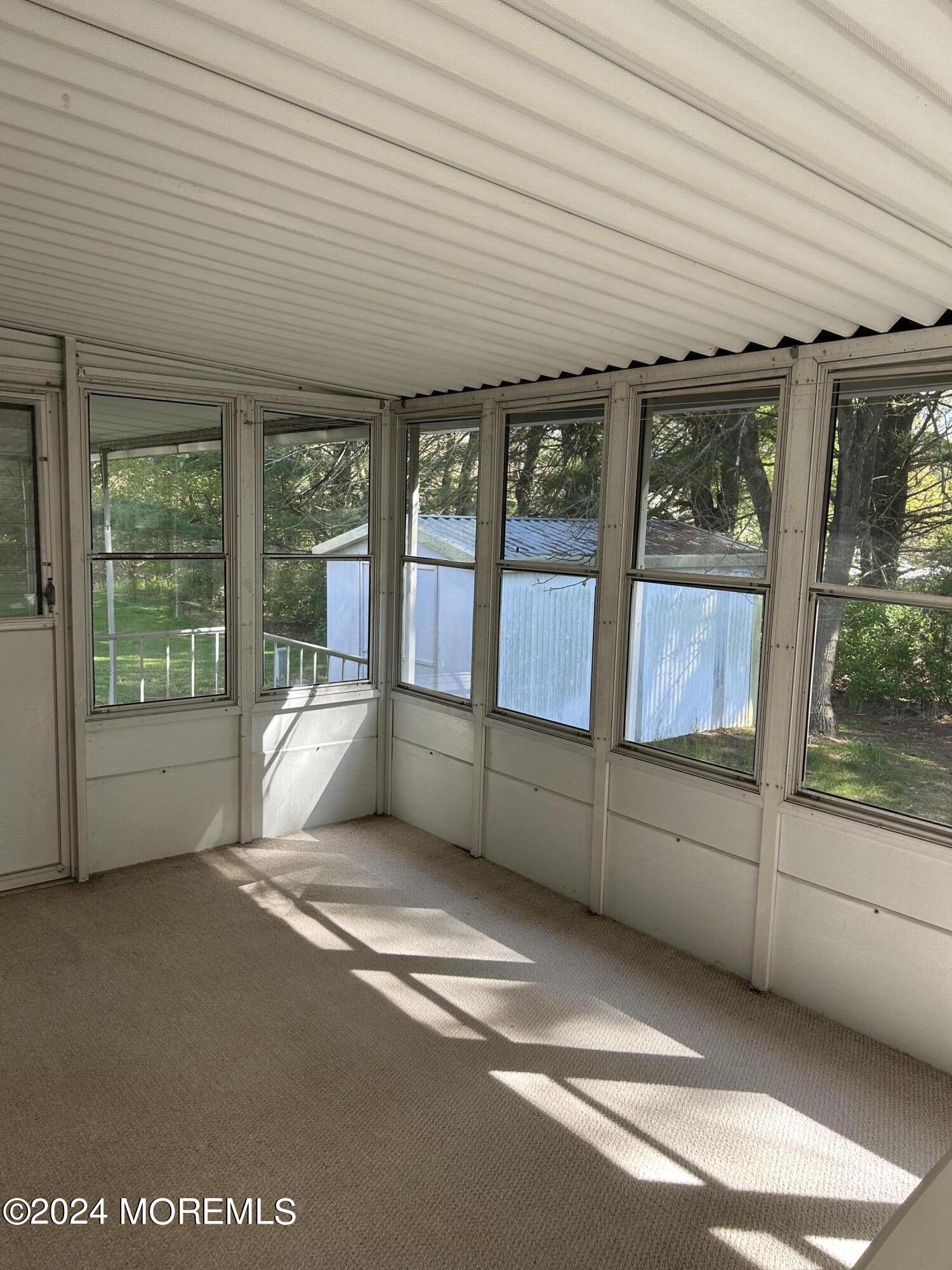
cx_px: 476
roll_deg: -1.9
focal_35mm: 26
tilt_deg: -8.2
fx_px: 953
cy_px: 635
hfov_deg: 53.1
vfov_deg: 67.3
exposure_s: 1/374
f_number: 1.5
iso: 50
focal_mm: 5.7
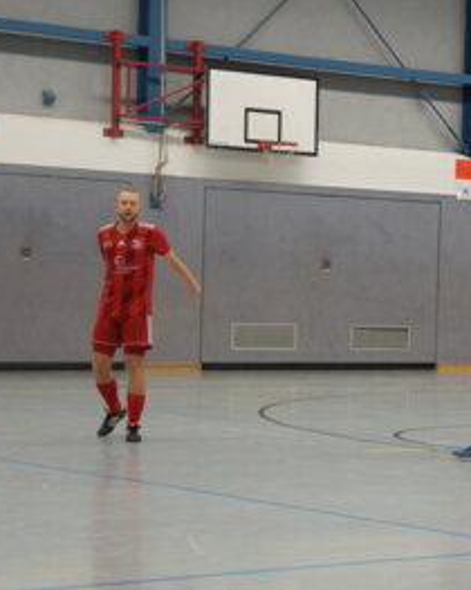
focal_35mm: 118
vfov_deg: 16.3
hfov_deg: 13.0
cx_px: 348
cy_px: 294
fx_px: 2054
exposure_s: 1/100
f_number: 5.6
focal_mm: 55
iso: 1250
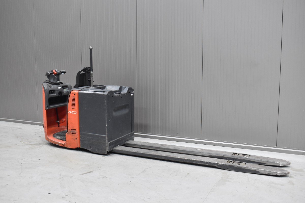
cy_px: 102
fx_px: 318
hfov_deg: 51.3
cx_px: 152
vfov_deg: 35.5
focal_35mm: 38
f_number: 5
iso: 1600
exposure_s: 1/40
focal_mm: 25
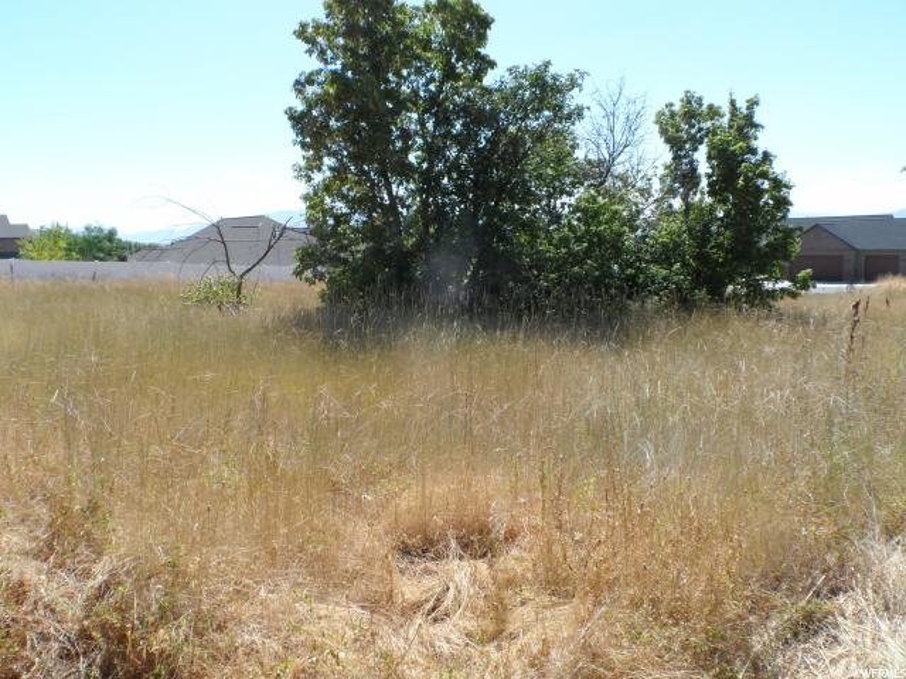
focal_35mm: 24
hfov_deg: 71.6
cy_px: 340
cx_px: 453
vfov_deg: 56.8
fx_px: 628
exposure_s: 1/350
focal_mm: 4
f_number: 4.5
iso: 80
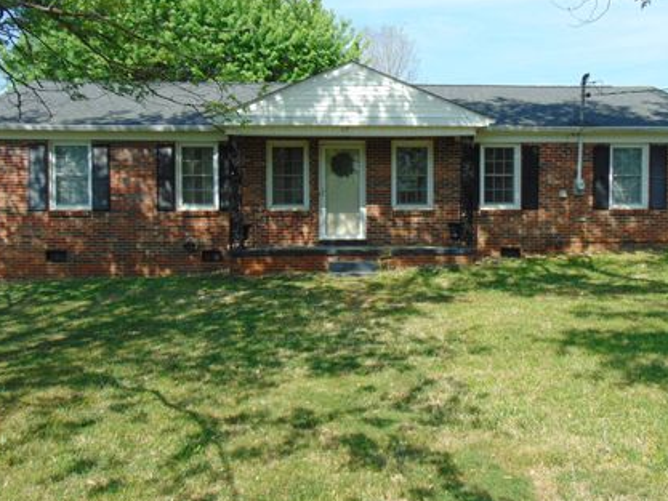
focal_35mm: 30
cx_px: 356
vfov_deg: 46.8
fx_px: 579
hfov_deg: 59.9
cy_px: 231
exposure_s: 1/800
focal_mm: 4.5
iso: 80
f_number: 3
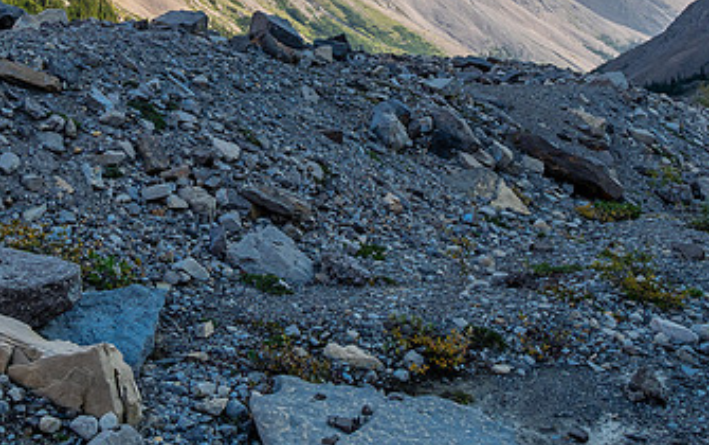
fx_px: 851
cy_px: 58
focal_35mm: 44
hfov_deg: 45.2
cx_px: 320
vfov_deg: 28.3
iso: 200
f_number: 8
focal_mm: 12
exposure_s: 1/160
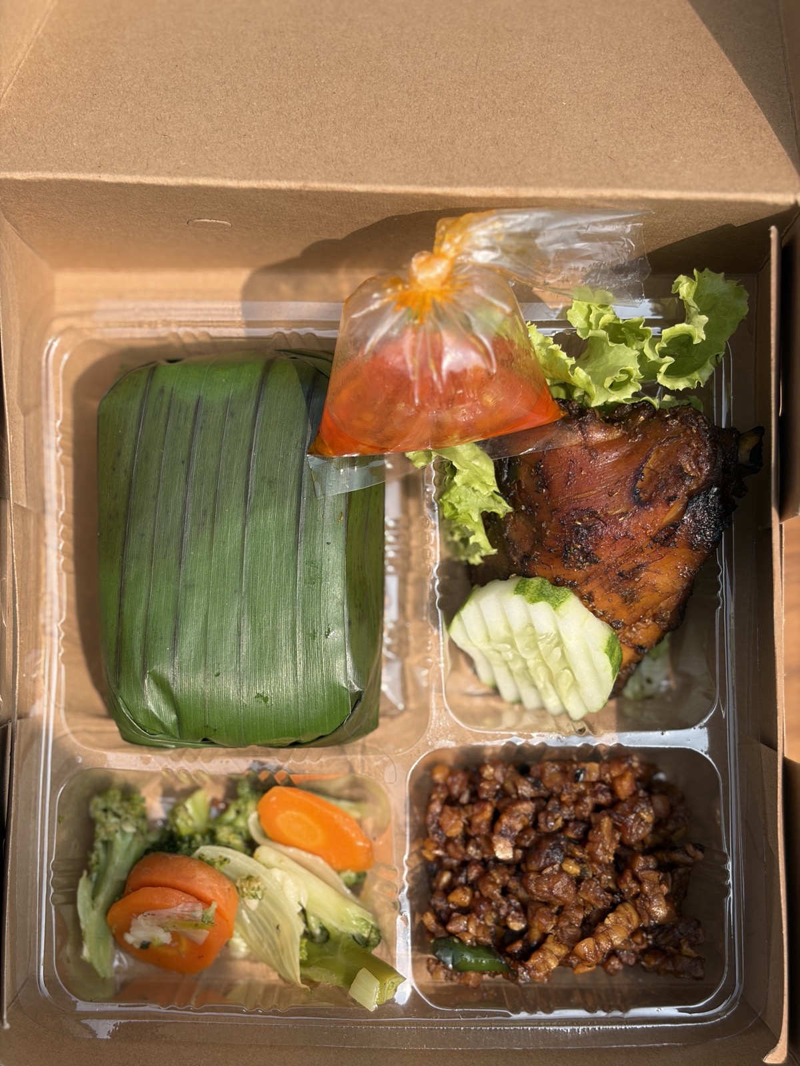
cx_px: 400
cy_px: 533
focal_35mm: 52
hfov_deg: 28.0
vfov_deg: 36.8
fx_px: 1602
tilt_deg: -64.5
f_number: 1.6
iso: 40
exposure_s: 1/2012
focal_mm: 5.96
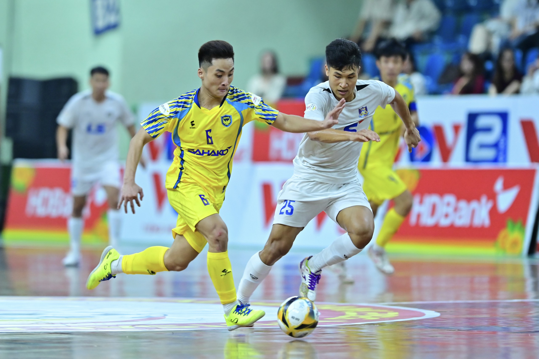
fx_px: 2992
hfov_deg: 10.3
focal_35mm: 200
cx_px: 270
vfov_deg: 6.9
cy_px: 180
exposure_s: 1/800
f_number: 2
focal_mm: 200
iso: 3200
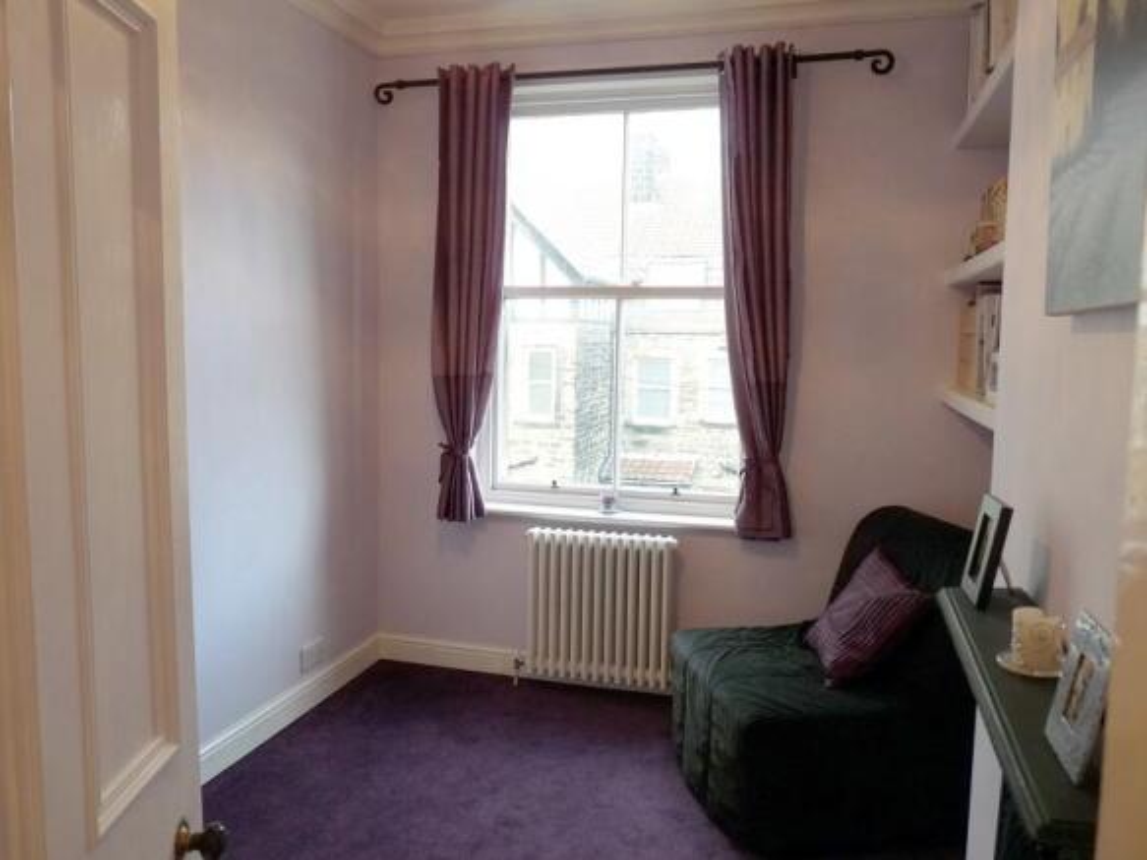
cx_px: 574
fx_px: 894
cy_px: 430
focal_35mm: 27
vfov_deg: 51.3
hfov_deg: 65.3
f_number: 2.8
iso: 200
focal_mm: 4.8
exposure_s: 1/30
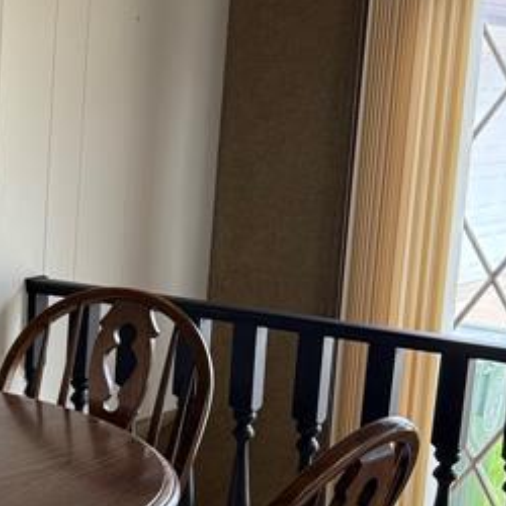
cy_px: 281
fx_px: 1439
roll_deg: -1.8
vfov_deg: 19.9
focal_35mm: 87
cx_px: -119
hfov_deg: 18.7
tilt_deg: -8.6
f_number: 1.78
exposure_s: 1/190
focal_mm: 6.76
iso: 200
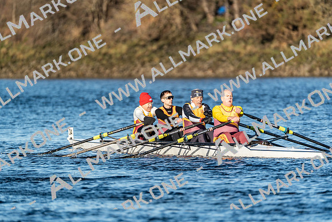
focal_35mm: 600
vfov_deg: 2.3
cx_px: 166
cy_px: 111
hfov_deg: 3.4
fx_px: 5534
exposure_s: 1/2000
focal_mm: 600
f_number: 6.3
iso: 500
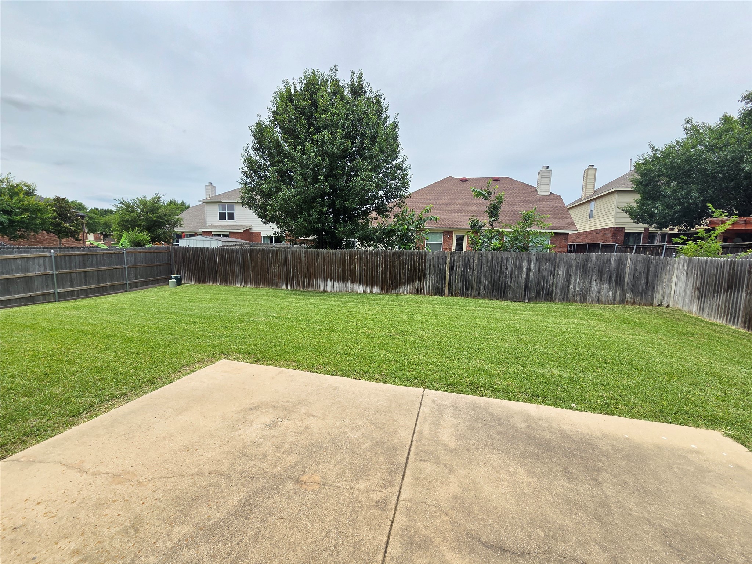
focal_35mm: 13
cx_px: 376
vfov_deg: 89.9
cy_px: 282
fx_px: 282
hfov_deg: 106.2
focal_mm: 2.2
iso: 50
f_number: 2.2
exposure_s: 1/1406
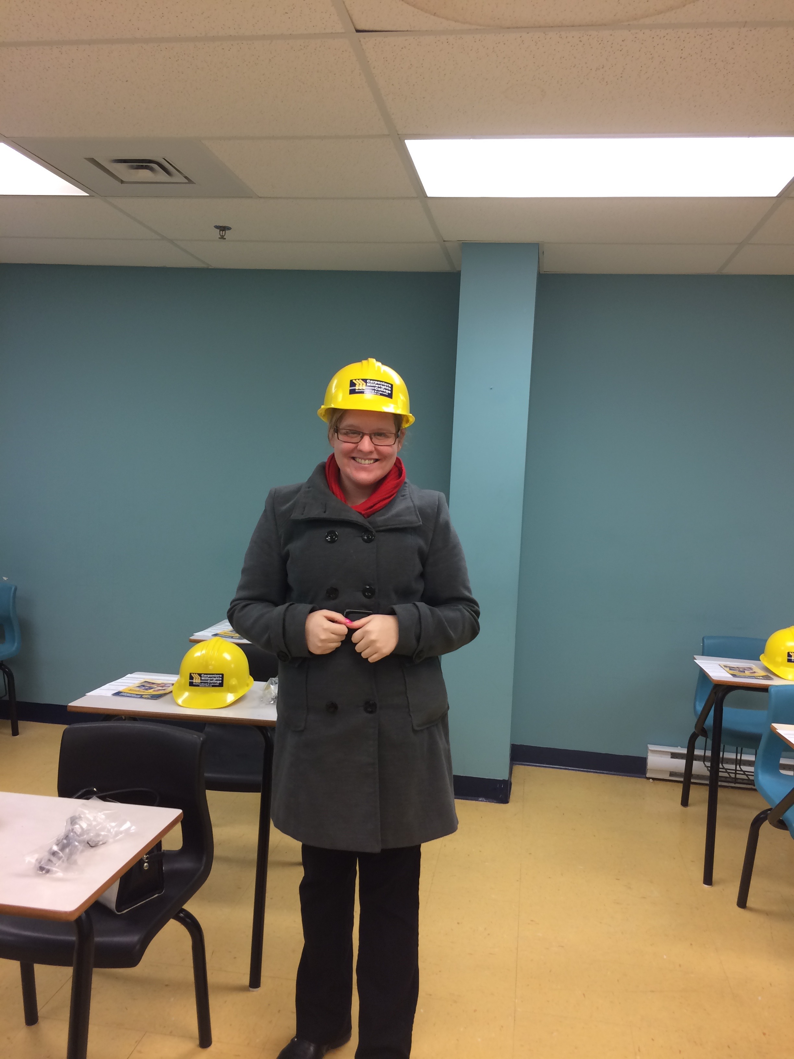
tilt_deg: -5.5
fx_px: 887
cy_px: 530
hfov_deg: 48.2
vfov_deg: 61.7
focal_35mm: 29
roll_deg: -1.0
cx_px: 397
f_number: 2.2
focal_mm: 4.15
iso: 40
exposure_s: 1/30
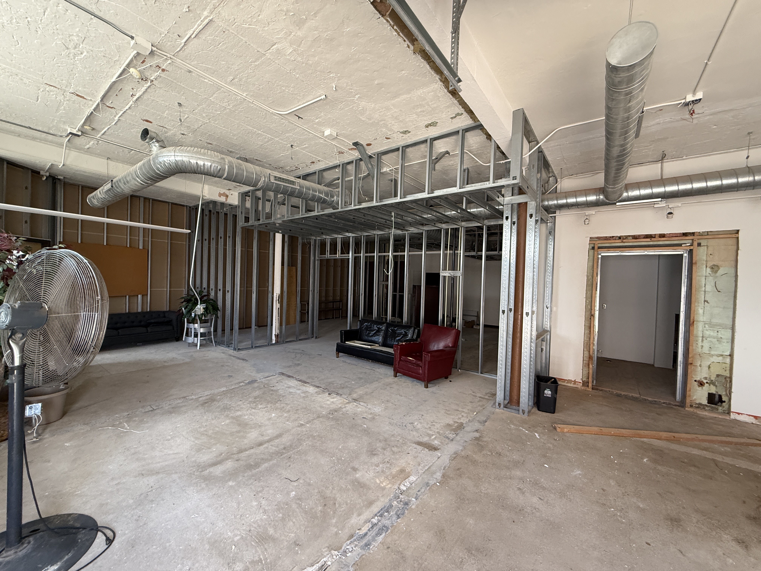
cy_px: 286
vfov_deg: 85.7
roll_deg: -1.6
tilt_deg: -1.0
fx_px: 308
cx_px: 380
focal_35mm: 14
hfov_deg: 102.1
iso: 250
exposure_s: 1/99
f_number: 2.2
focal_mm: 2.22
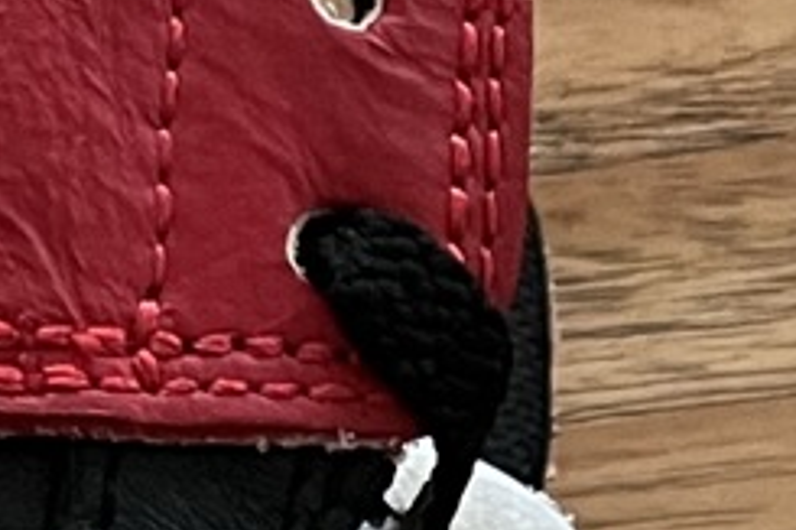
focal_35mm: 226
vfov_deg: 5.8
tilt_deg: -81.5
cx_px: 361
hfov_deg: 9.1
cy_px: 1405
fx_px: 4994
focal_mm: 5.1
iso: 400
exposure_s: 1/60
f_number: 1.6
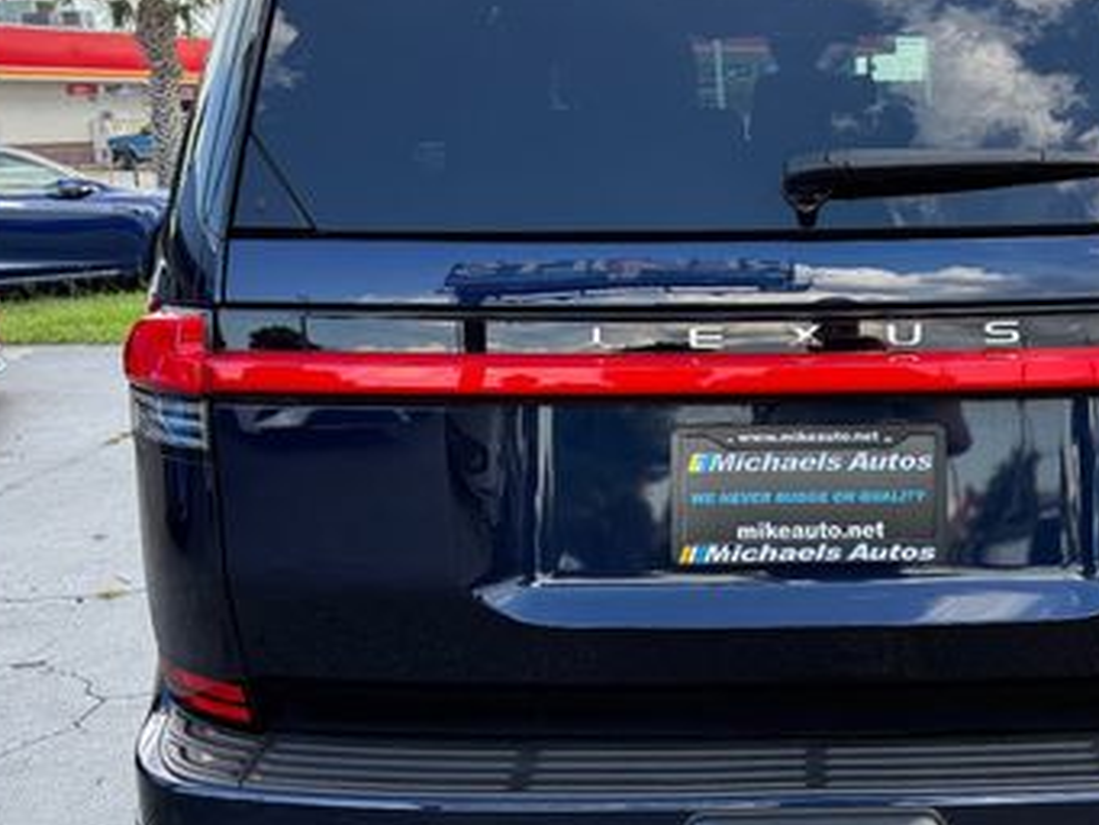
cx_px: 832
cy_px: 393
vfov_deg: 32.2
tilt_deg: -10.9
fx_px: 1429
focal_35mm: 45
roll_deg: +0.5
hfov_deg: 40.8
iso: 100
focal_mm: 6.76
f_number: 1.78
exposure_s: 1/805
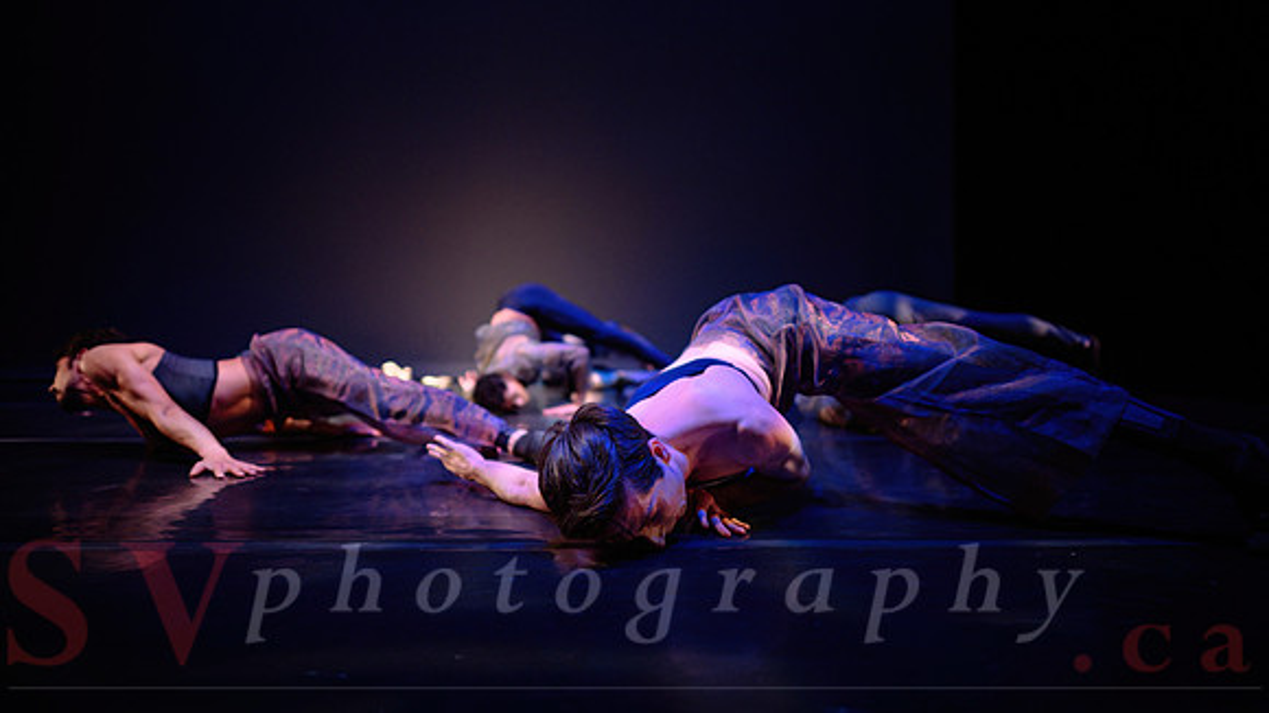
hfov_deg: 73.5
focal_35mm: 25
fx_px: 850
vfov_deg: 45.5
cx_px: 634
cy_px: 356
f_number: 1.4
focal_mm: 24
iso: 1000
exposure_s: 1/400
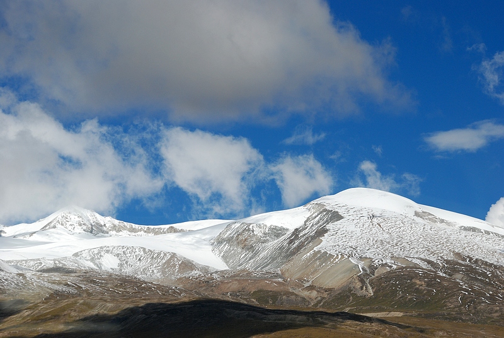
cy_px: 169
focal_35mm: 165
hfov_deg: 12.4
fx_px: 2313
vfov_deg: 8.3
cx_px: 252
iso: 200
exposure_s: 1/800
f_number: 9
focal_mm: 110
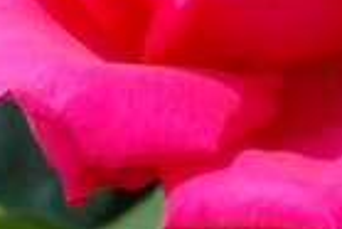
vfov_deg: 2.5
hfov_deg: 3.7
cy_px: -158
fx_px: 5334
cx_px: 7
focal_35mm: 561
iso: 800
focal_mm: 65
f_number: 9
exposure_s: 1/1250
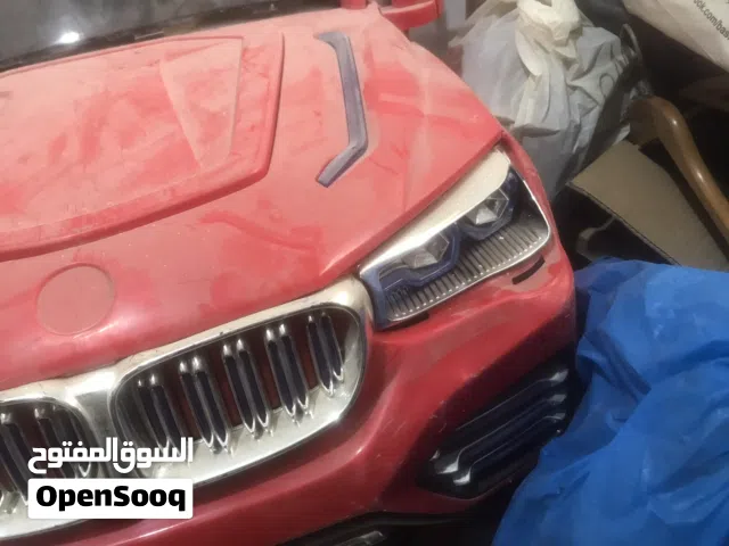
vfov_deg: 49.7
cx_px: 364
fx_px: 590
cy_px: 273
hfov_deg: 63.4
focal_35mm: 28
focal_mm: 3.99
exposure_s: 1/17
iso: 64
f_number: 1.8
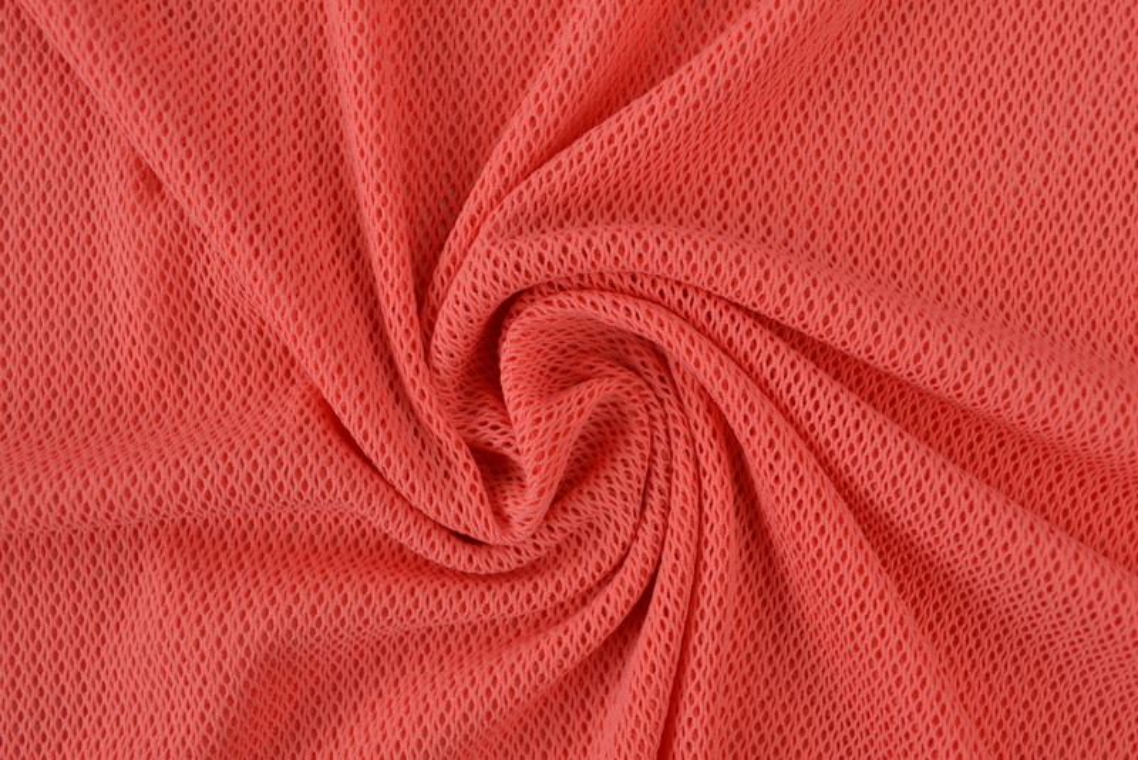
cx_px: 569
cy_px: 380
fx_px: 1328
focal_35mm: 42
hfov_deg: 46.4
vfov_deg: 31.9
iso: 100
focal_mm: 28
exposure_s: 1/30
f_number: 6.3
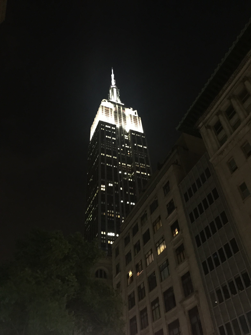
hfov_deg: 48.2
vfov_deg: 61.7
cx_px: 126
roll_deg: +3.7
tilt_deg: +42.8
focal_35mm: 29
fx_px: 280
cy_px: 168
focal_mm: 4.15
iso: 640
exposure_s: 1/15
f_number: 2.2
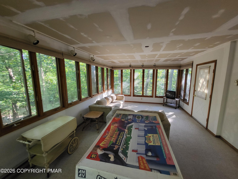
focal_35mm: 13
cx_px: 119
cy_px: 90
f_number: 2.2
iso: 320
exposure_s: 1/60
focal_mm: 1.74
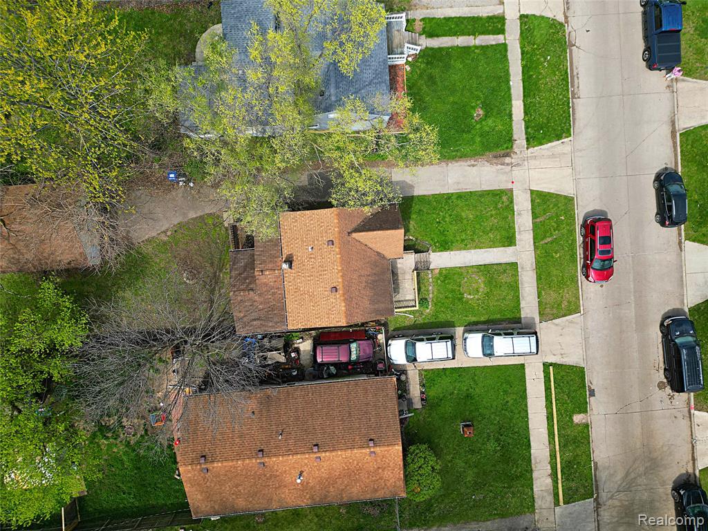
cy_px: 266
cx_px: 354
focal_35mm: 24
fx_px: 491
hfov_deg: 71.6
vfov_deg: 56.8
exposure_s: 1/2000
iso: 120
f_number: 1.7
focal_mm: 6.7
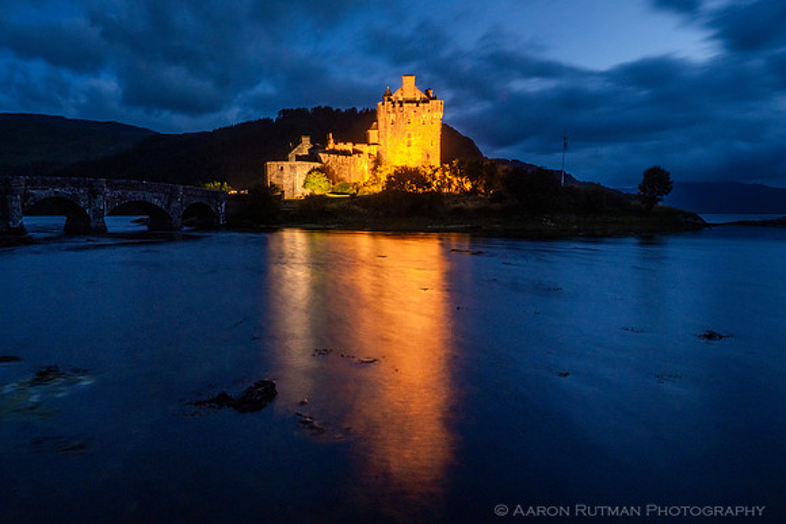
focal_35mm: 26
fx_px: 568
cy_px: 262
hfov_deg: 69.4
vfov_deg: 49.6
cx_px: 393
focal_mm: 26
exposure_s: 10
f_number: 22
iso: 1250
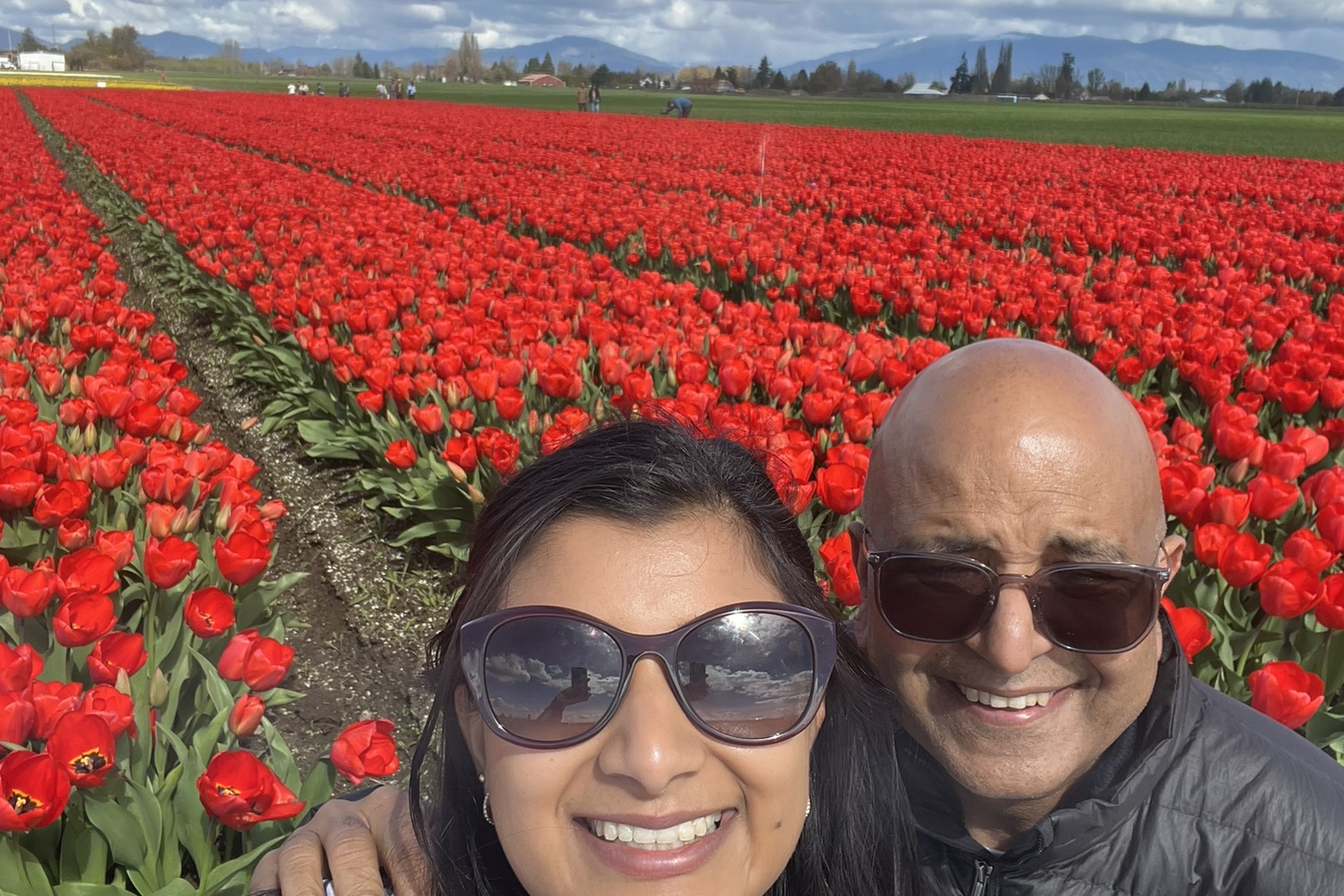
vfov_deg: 41.1
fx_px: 1195
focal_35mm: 32
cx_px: 672
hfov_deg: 58.7
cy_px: 433
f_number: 2.2
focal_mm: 2.71
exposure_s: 1/675
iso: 32
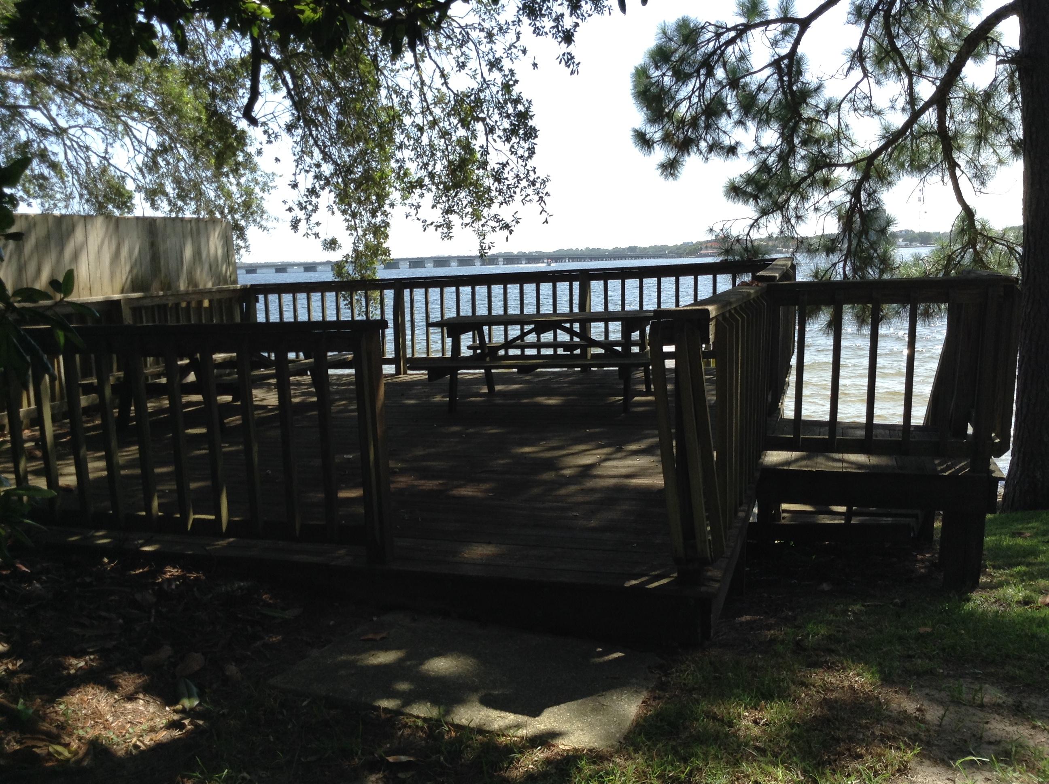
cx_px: 524
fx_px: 999
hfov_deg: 55.4
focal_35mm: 33
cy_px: 392
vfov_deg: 42.8
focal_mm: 3.3
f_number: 2.4
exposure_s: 1/491
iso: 25
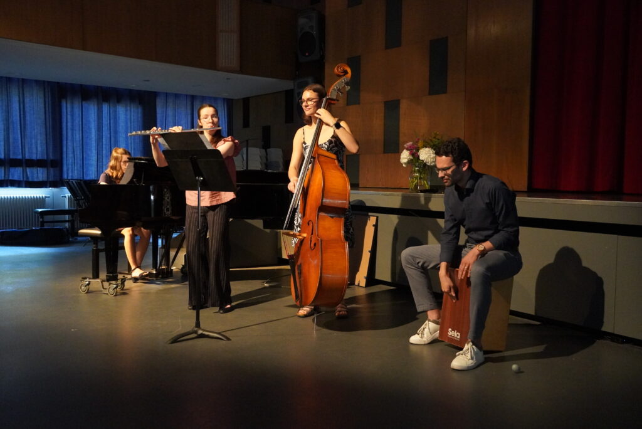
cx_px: 321
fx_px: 642
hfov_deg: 53.1
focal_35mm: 36
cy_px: 214
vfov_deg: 36.9
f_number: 4
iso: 6400
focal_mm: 24
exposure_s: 1/125
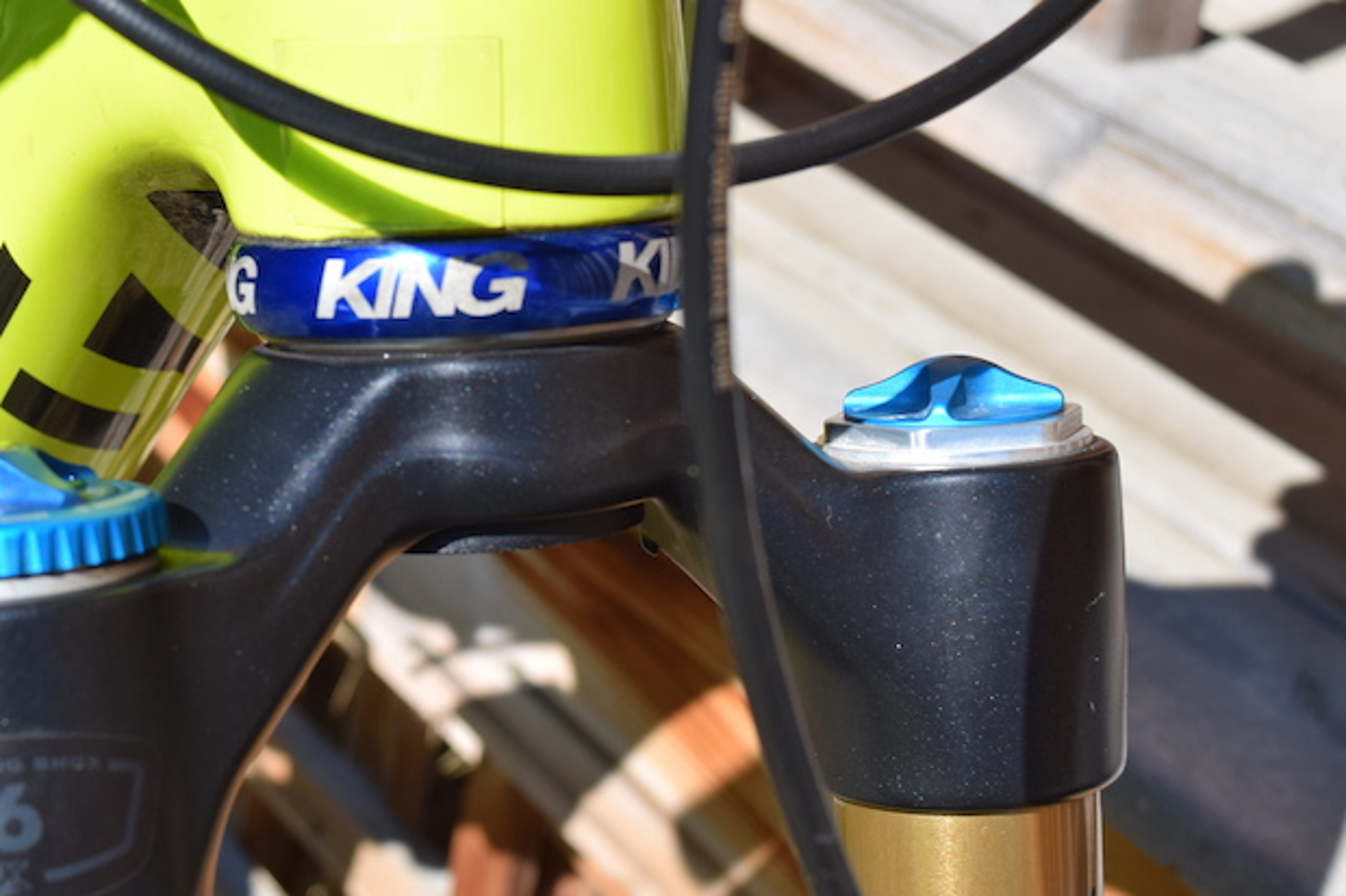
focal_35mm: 77
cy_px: 361
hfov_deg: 26.2
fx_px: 2872
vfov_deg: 17.7
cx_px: 408
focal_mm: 31
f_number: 8
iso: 200
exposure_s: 1/400
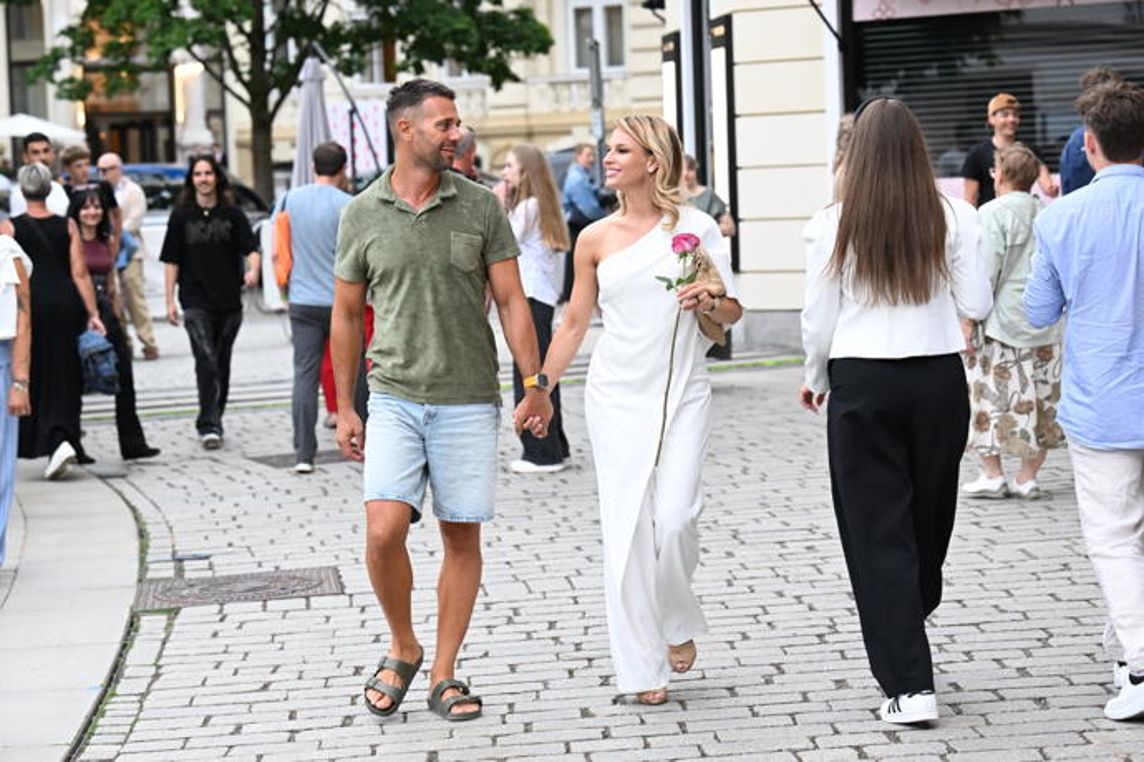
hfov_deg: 23.4
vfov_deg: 15.7
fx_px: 2764
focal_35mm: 87
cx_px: 572
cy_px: 381
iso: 2500
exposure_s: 1/500
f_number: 4.5
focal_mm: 87
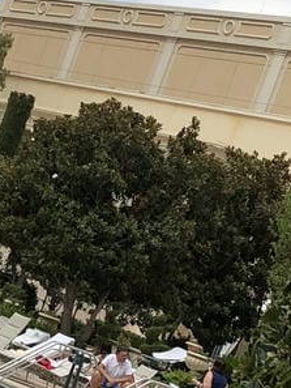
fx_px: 1691
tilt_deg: +3.1
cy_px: 200
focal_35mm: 151
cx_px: -141
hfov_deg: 9.6
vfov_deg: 13.1
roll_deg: -21.6
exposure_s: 1/2525
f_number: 1.8
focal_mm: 3.99
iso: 20
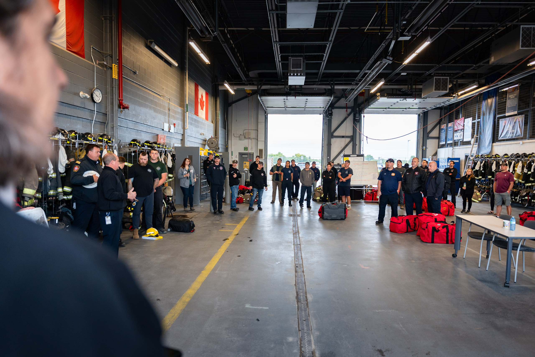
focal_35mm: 26
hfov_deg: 69.3
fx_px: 387
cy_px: 190
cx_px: 271
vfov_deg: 49.5
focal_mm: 24
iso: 640
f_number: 2.8
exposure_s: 1/200
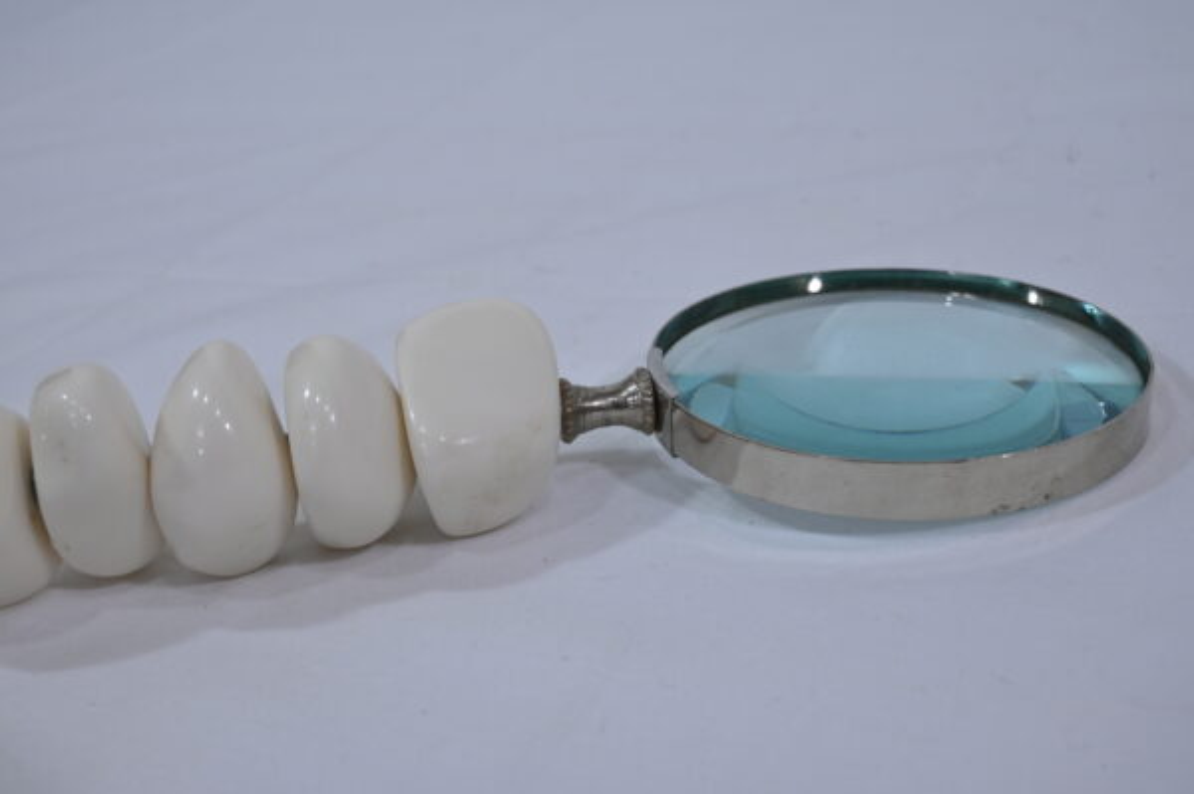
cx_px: 597
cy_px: 397
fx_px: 1558
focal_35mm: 47
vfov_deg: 28.6
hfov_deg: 41.9
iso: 640
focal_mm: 47
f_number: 10
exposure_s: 1/125
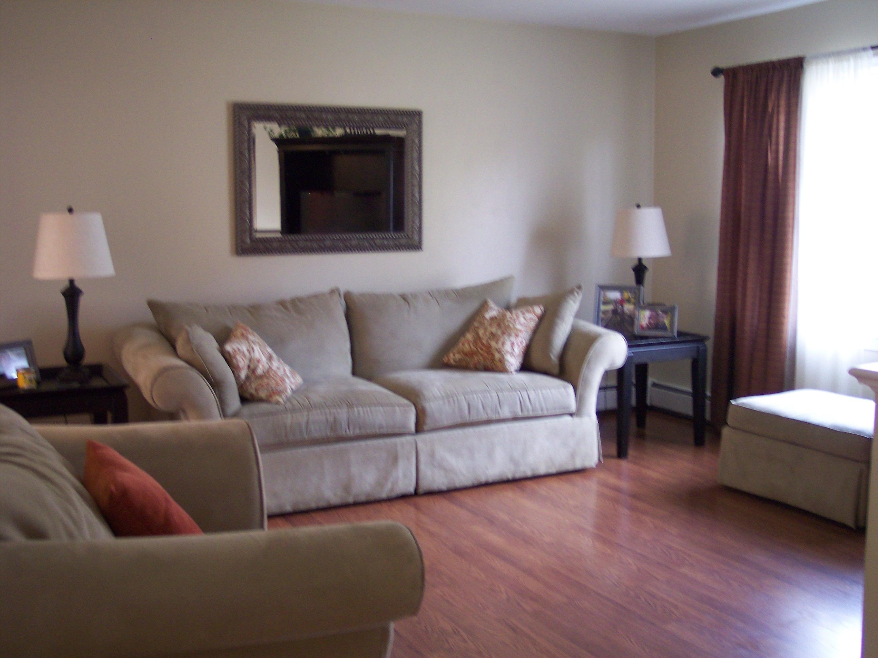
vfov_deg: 37.7
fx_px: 963
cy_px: 329
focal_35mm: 38
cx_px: 439
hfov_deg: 49.0
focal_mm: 8
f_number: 2.8
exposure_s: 1/20
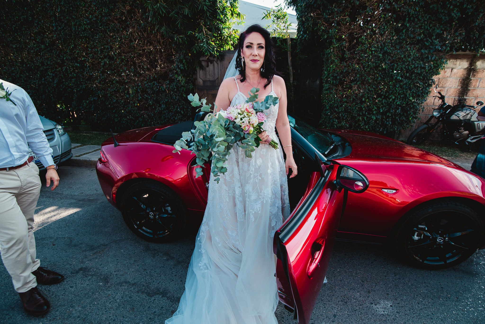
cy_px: 162
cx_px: 242
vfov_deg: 73.8
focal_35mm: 16
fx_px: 216
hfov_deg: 96.7
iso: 100
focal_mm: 16
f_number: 3.5
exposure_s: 1/160
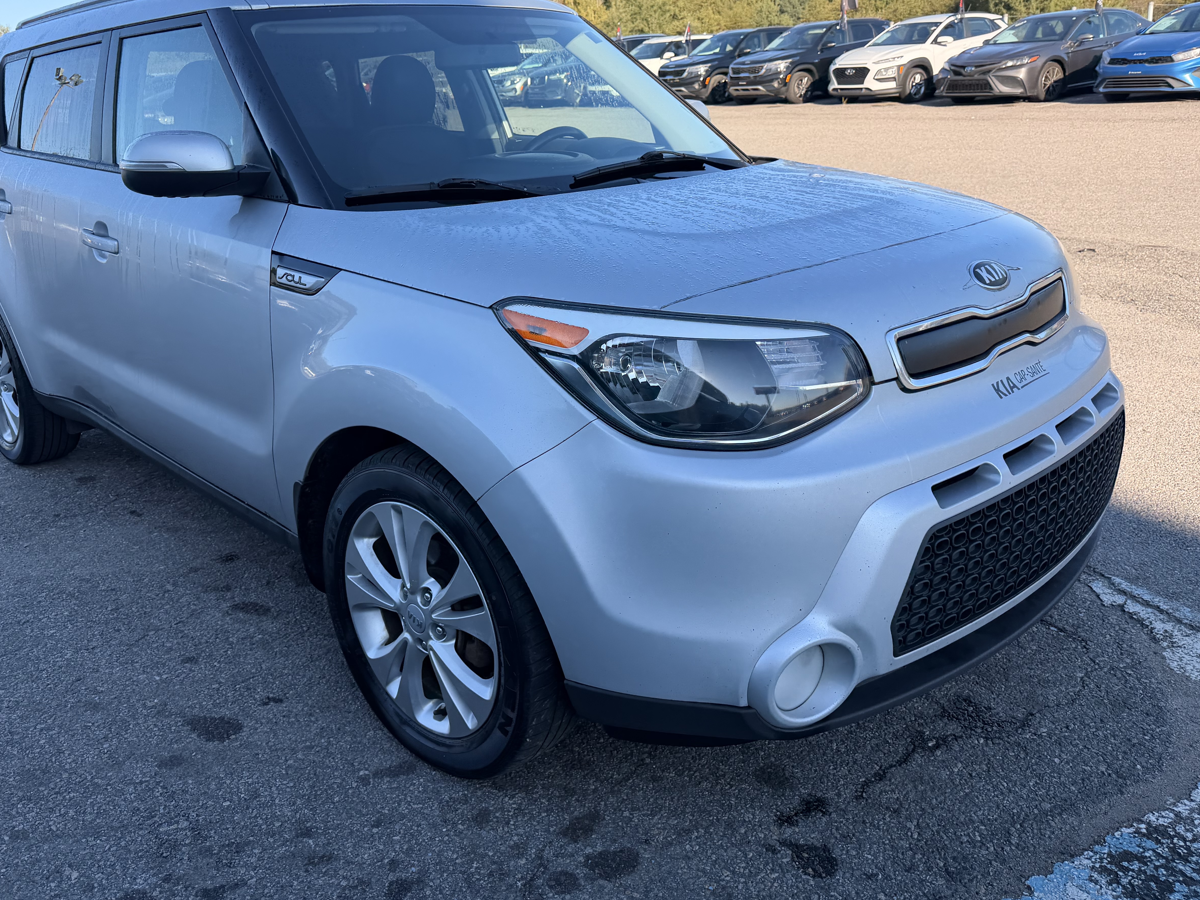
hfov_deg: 61.4
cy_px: 373
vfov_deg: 48.0
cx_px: 519
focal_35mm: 29
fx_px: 1005
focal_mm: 6.76
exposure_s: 1/1855
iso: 100
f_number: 1.78
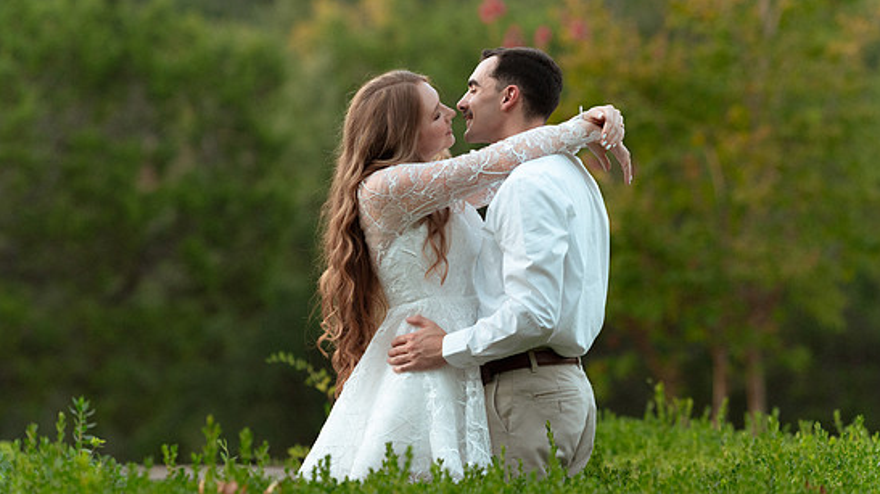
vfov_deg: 7.8
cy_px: 219
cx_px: 437
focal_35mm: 155
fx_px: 3615
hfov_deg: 13.9
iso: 800
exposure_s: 1/640
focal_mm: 135
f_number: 2.5
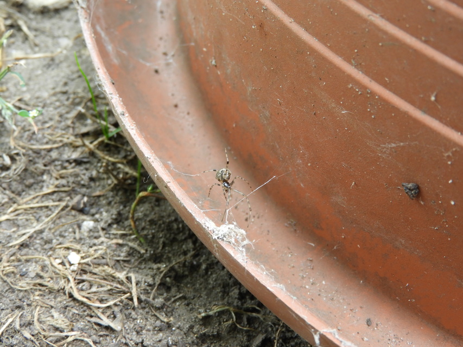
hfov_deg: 38.2
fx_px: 669
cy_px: 174
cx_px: 232
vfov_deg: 29.1
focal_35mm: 50
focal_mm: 9
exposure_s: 1/30
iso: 160
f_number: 4
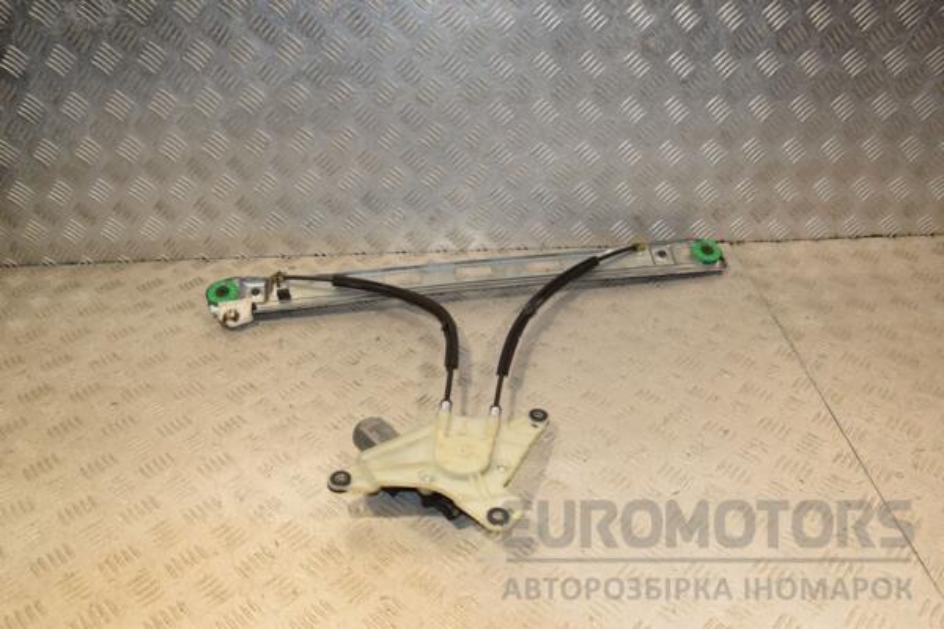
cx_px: 472
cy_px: 314
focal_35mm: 27
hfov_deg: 67.4
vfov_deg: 47.9
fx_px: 708
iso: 800
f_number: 7.1
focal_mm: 18
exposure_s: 1/200
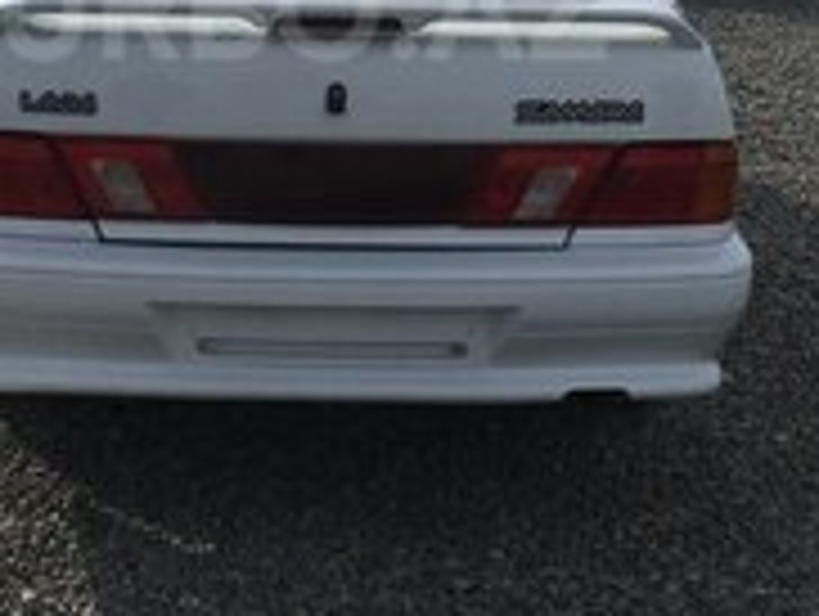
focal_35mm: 79
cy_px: 9
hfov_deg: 24.5
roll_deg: +0.8
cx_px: 261
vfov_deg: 18.3
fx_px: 1872
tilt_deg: -7.4
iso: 25
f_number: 2.2
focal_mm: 4.15
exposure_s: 1/3077
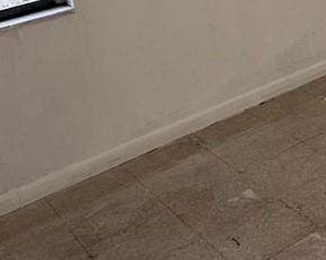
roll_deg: +5.5
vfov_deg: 18.3
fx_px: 723
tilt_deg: -7.1
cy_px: -123
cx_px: 474
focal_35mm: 75
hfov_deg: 21.7
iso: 64
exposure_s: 1/187
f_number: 2.2
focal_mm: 2.22
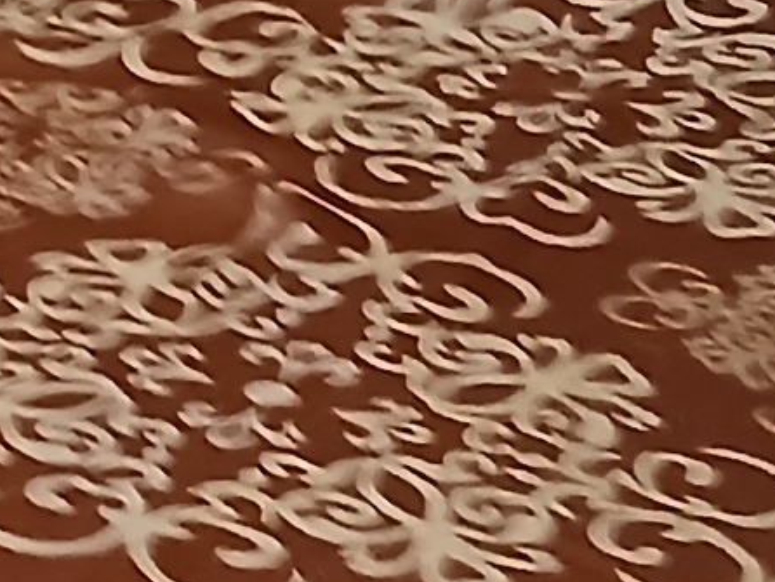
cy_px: -328
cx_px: -561
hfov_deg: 10.5
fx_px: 4010
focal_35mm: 179
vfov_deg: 8.1
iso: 500
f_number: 1.8
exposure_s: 1/20
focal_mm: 3.98
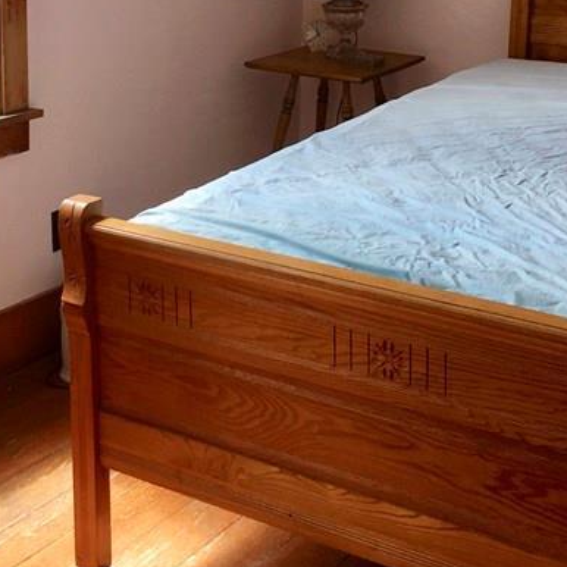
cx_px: 289
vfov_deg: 24.8
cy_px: 79
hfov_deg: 25.4
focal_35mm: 68
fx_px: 1260
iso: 32
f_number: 2.2
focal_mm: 4.15
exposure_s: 1/60
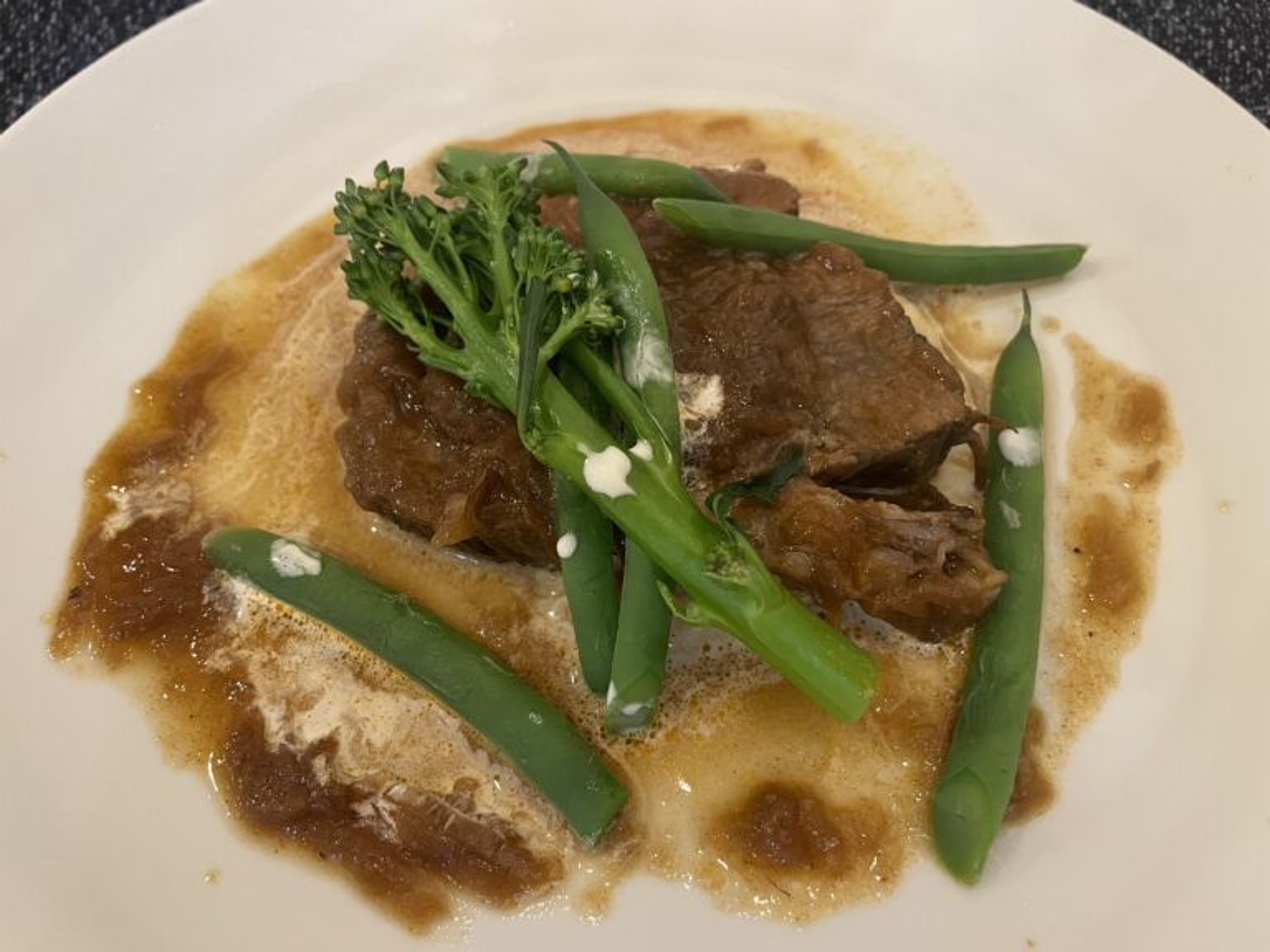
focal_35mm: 26
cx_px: 635
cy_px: 476
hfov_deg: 67.3
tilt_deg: -60.7
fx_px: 954
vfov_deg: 53.1
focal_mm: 4.2
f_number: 1.6
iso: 320
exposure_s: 1/60
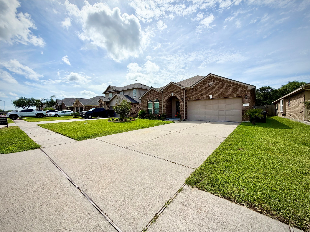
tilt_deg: -2.4
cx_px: 155
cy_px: 116
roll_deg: +0.4
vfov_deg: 85.7
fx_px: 125
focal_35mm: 14
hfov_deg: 102.1
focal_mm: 2.22
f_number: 2.2
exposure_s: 1/1795
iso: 20
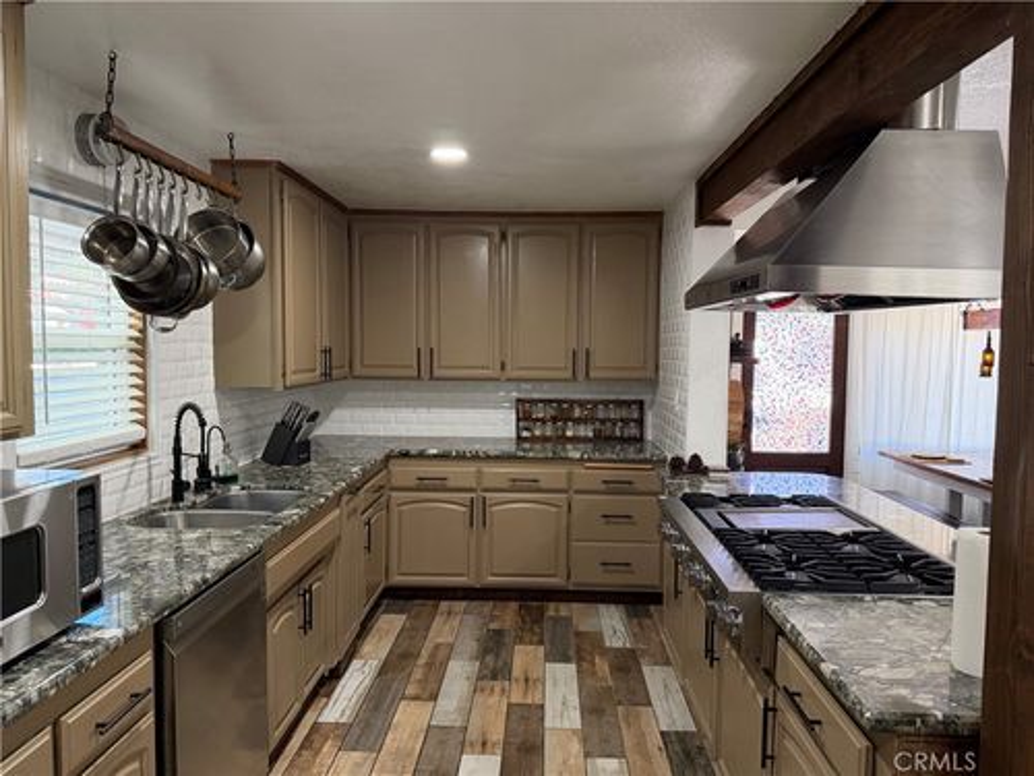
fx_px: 717
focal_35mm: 24
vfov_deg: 56.8
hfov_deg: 71.6
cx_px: 517
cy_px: 388
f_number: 1.78
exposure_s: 1/120
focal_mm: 6.76
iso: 400
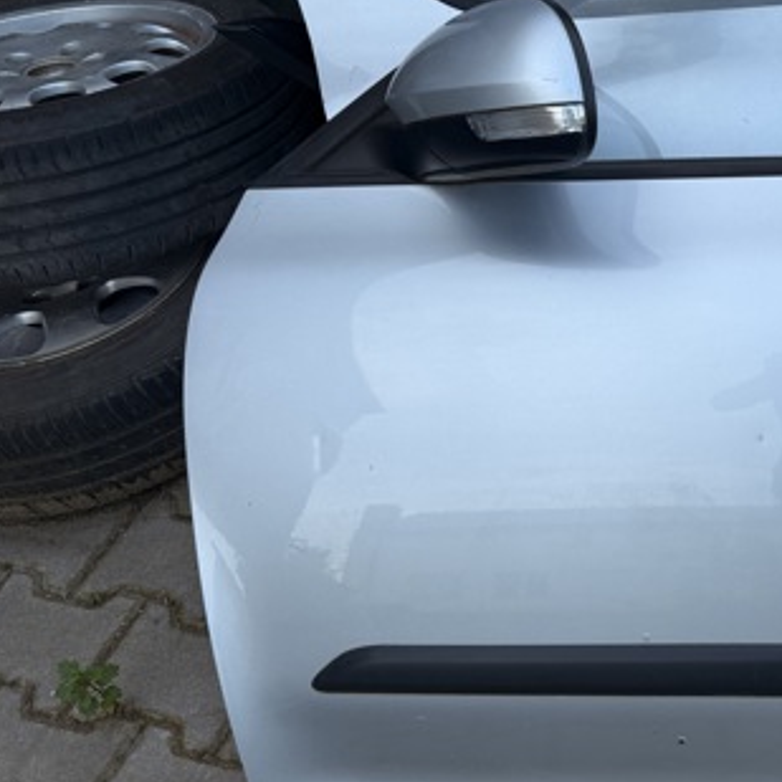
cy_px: 306
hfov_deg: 34.6
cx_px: 795
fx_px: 1125
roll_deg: +5.8
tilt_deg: -41.7
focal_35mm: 44
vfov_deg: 38.2
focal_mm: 6.76
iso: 80
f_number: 1.78
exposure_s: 1/1770
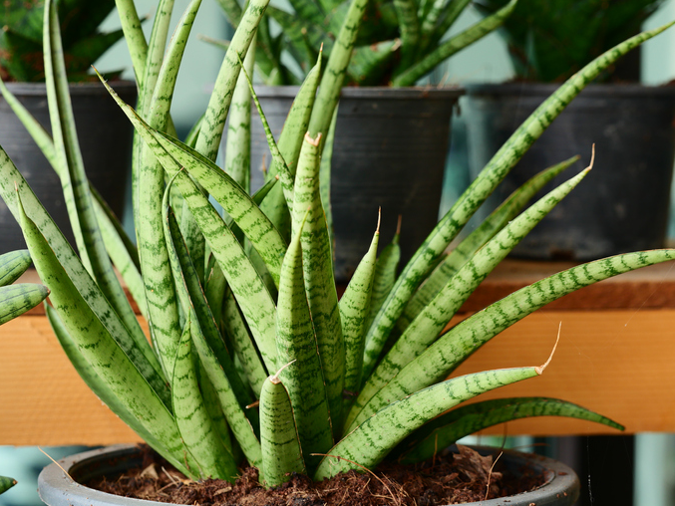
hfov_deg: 16.3
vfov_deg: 12.3
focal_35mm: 121
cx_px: 336
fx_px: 2360
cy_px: 252
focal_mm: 60
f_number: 4
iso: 200
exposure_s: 1/50
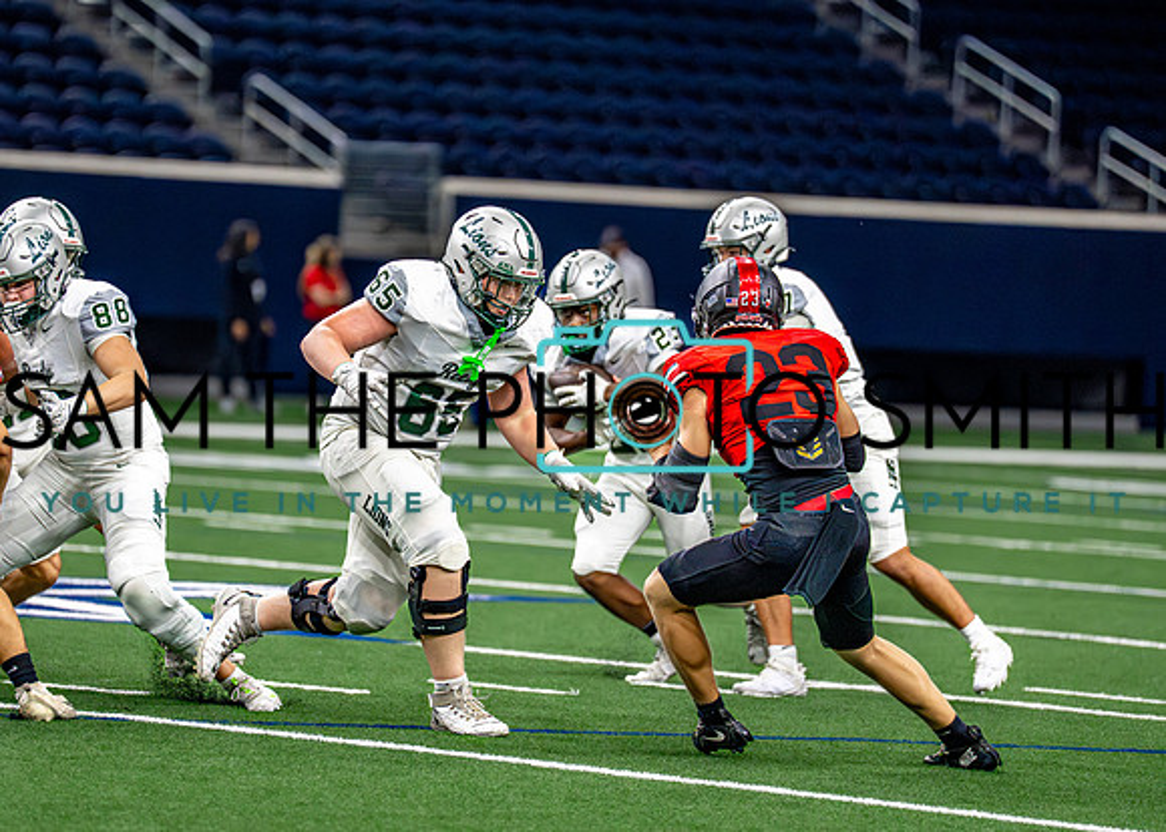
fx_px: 8904
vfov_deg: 5.4
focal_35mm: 269
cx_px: 461
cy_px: 384
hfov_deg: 7.5
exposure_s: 1/2000
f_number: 2.8
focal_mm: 200
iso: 5000
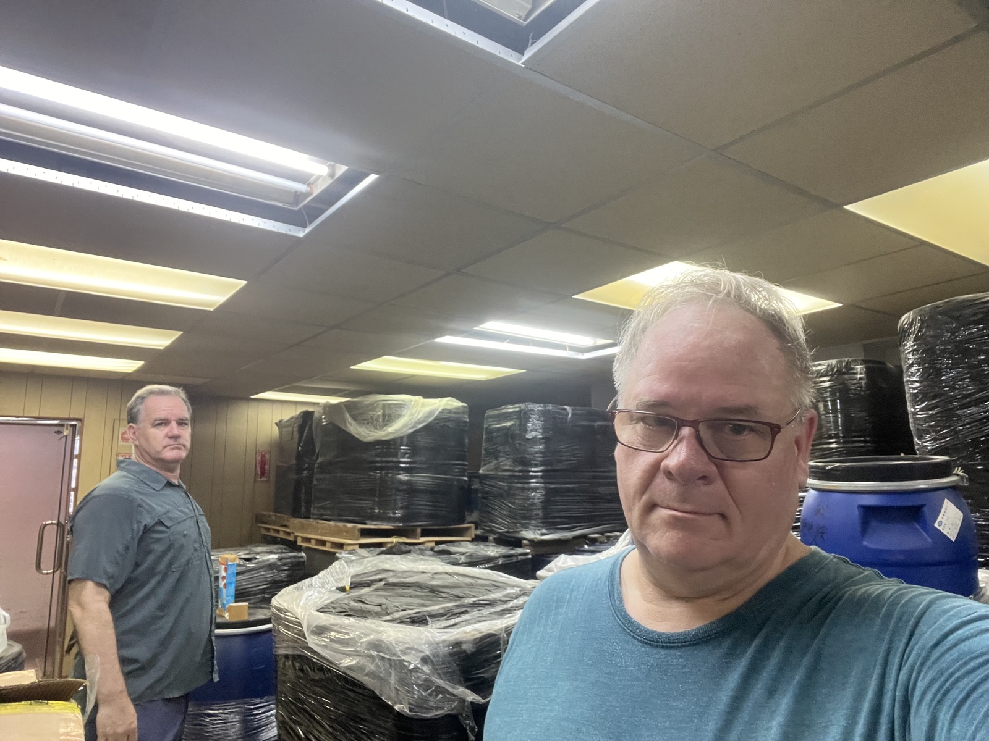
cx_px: 494
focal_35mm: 23
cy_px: 370
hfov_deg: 73.9
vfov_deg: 58.9
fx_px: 657
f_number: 2.2
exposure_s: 1/33
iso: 320
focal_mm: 2.71
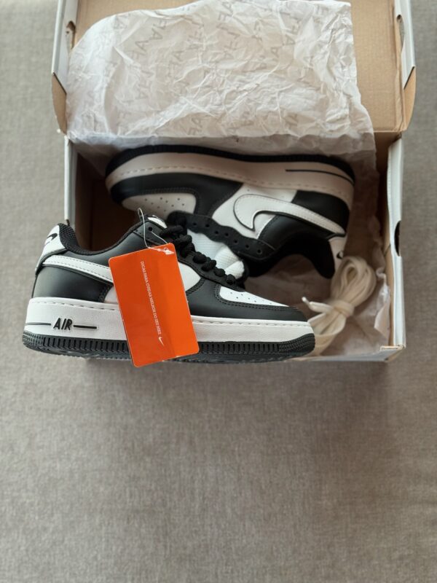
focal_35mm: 48
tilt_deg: -79.3
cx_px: 218
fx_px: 808
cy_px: 292
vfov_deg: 39.7
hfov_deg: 30.3
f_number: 1.78
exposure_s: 1/84
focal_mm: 6.76
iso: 100
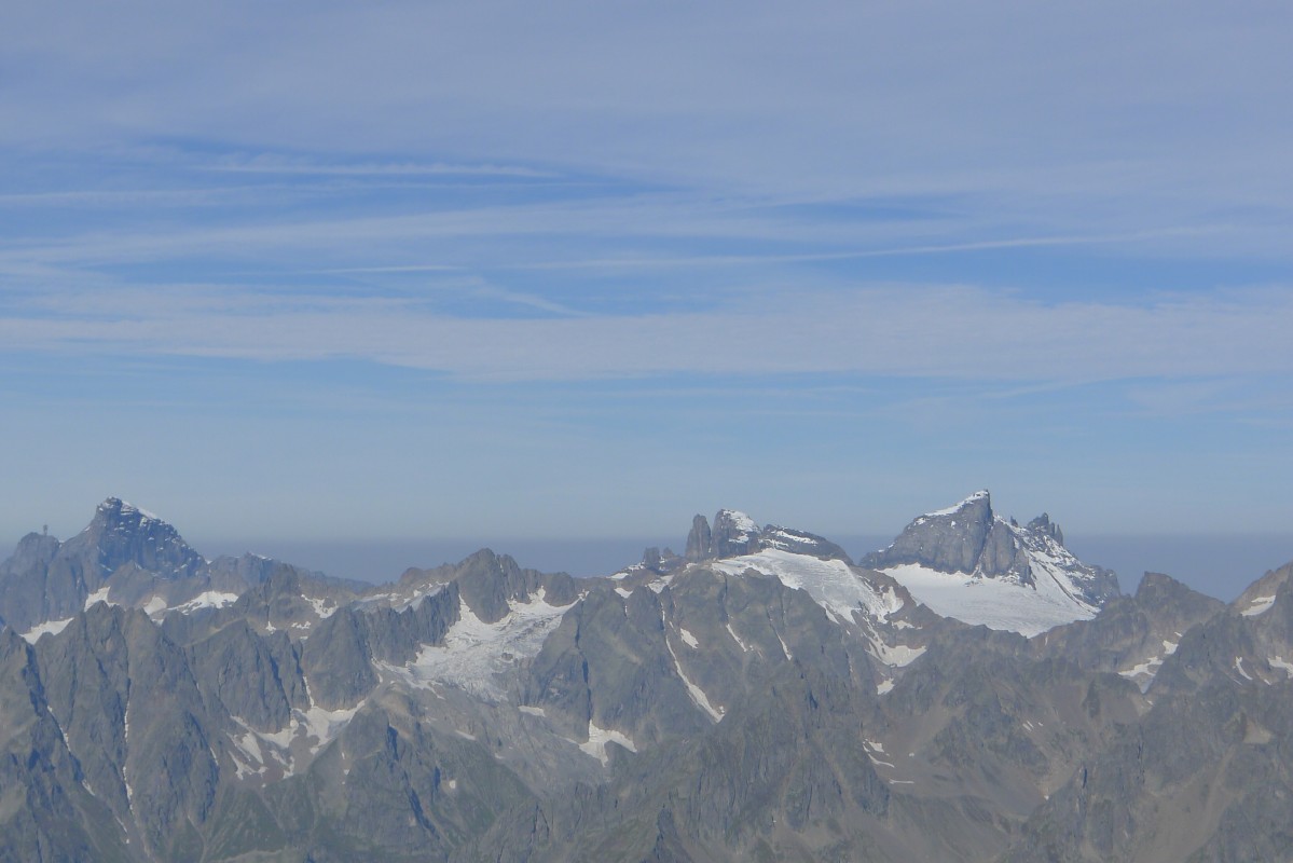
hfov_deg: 18.8
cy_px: 432
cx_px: 646
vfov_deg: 12.6
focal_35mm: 109
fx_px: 3916
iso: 80
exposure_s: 1/800
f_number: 5.6
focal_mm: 19.2
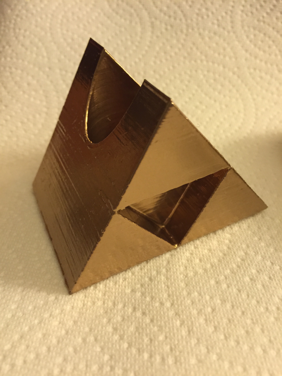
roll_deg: +3.3
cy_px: 188
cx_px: 141
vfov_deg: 61.7
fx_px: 315
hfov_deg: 48.2
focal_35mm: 29
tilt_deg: -40.1
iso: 250
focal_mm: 4.15
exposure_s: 1/24
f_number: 2.2
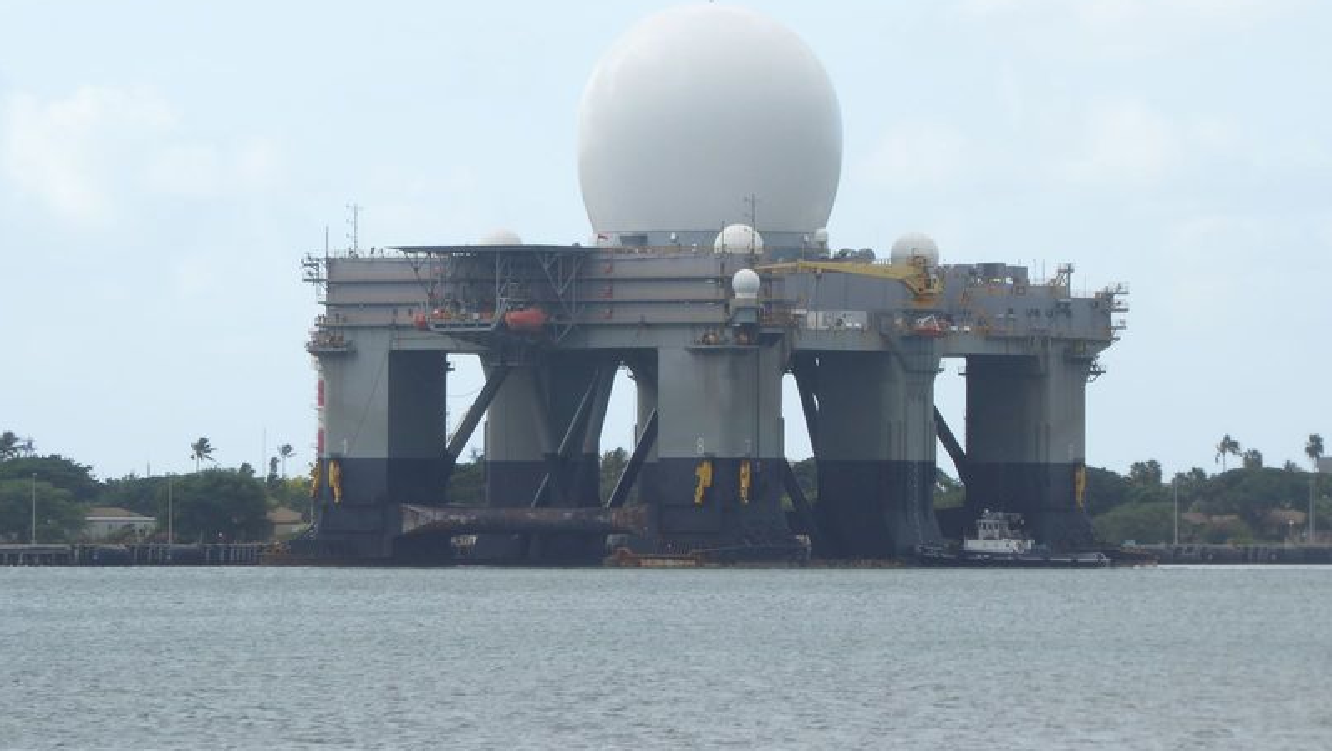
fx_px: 12861
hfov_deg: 5.9
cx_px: 665
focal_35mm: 364
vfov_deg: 3.3
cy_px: 400
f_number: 5.8
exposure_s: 1/160
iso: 80
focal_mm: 53.8
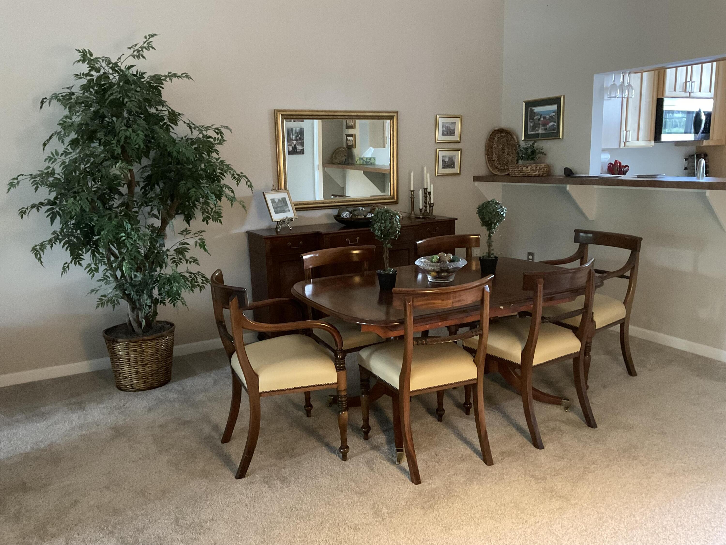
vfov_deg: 48.2
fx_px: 608
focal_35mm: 29
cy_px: 272
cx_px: 363
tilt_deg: -12.3
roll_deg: +1.5
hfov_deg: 61.7
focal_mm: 3
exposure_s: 1/24
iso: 500
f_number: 1.8
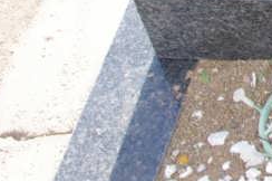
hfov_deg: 9.6
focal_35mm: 192
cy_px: -241
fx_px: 1449
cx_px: 625
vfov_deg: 6.8
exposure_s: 1/125
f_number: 11
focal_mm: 26.25
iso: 800
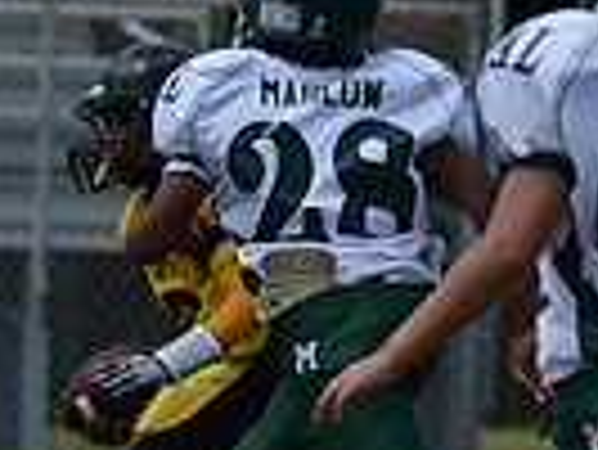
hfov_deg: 1.6
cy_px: 302
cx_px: 207
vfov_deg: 1.2
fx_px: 21700
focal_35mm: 1255
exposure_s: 1/1000
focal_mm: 200
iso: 200
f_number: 6.3
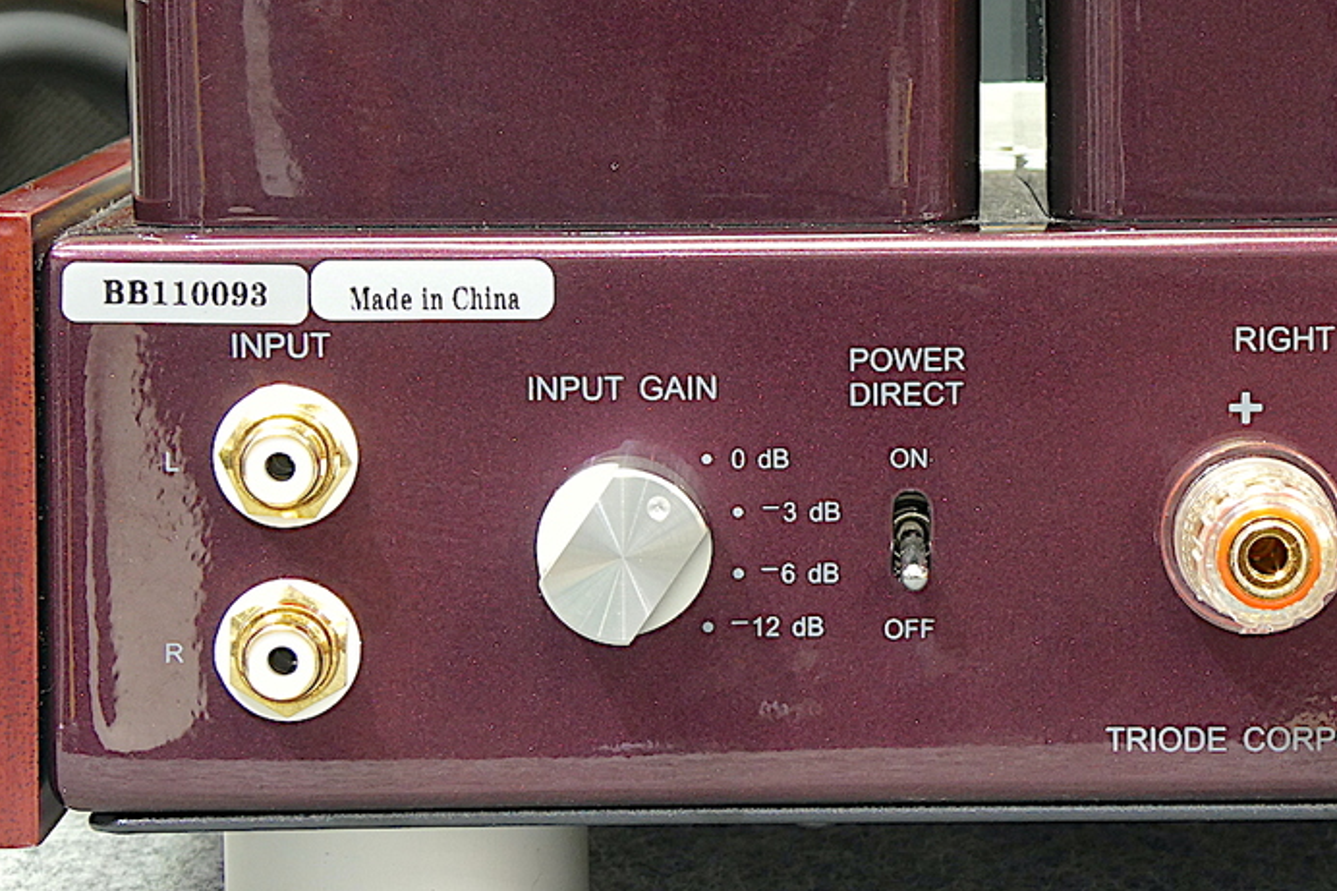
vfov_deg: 7.7
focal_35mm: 179
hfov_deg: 11.5
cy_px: 524
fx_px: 6646
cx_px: 757
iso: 100
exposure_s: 1.6
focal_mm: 22.3
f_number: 5.6
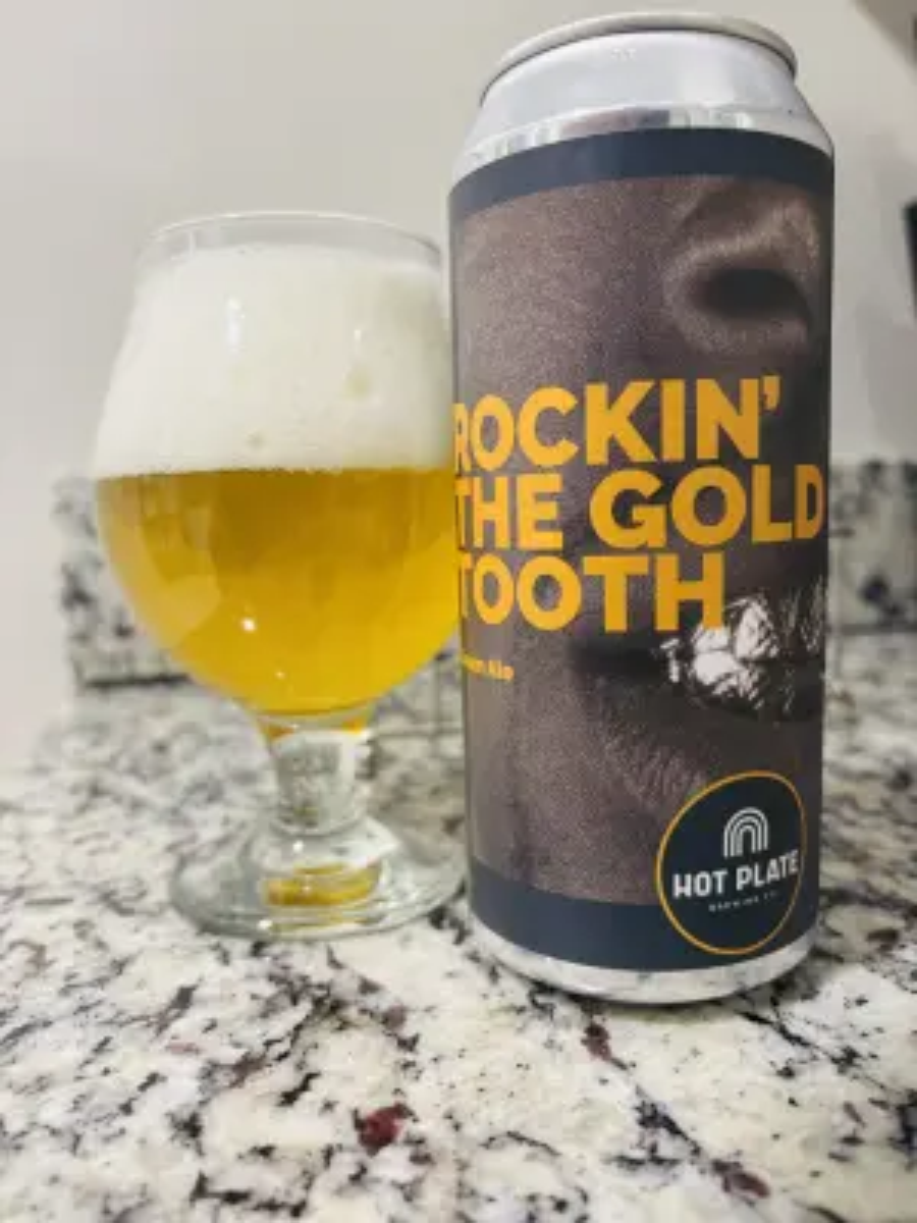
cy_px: 612
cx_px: 458
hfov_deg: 53.1
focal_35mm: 26
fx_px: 918
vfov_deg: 67.3
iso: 400
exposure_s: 1/60
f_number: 1.6
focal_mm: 5.96
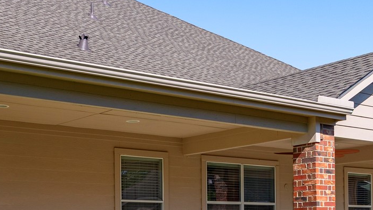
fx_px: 643
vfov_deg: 17.9
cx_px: 173
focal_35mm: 65
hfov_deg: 32.3
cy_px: 233
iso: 125
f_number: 13
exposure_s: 1/200
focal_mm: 20
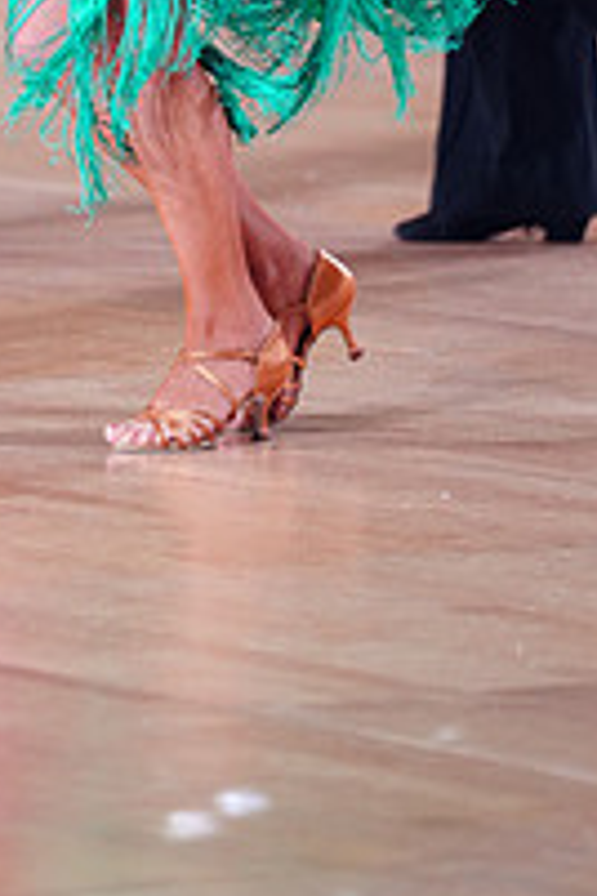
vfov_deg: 4.1
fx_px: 12437
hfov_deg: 2.7
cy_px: -321
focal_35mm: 500
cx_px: -65
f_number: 2.8
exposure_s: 1/400
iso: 2000
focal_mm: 173
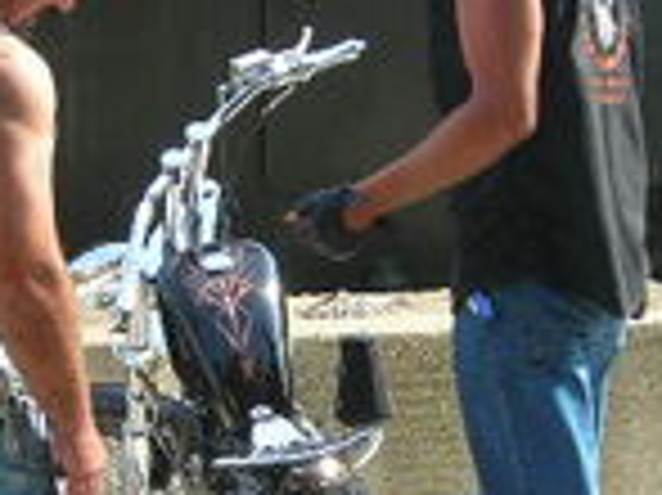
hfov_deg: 13.2
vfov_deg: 9.9
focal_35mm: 150
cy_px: 274
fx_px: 2866
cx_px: 248
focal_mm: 9.1
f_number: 3.6
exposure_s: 1/257
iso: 50
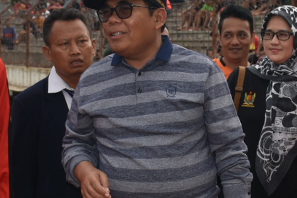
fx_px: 1072
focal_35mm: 130
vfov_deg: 10.5
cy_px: 129
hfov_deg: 15.8
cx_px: 176
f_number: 5.6
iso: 100
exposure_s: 1/250
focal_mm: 24
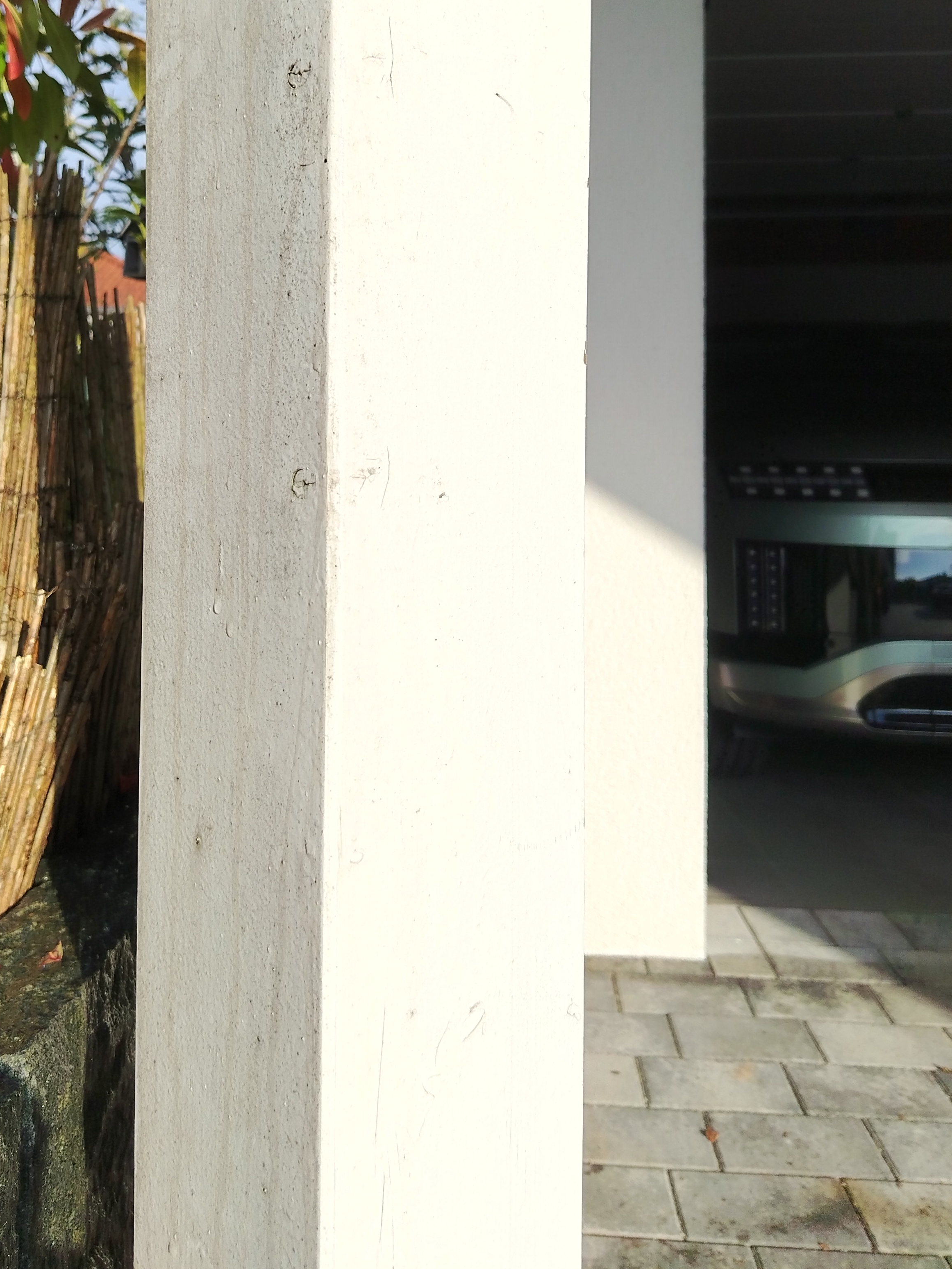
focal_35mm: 31
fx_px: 1137
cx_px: 353
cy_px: 468
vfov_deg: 57.6
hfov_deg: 45.0
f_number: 1.75
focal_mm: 5.25
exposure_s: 1/1011
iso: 100
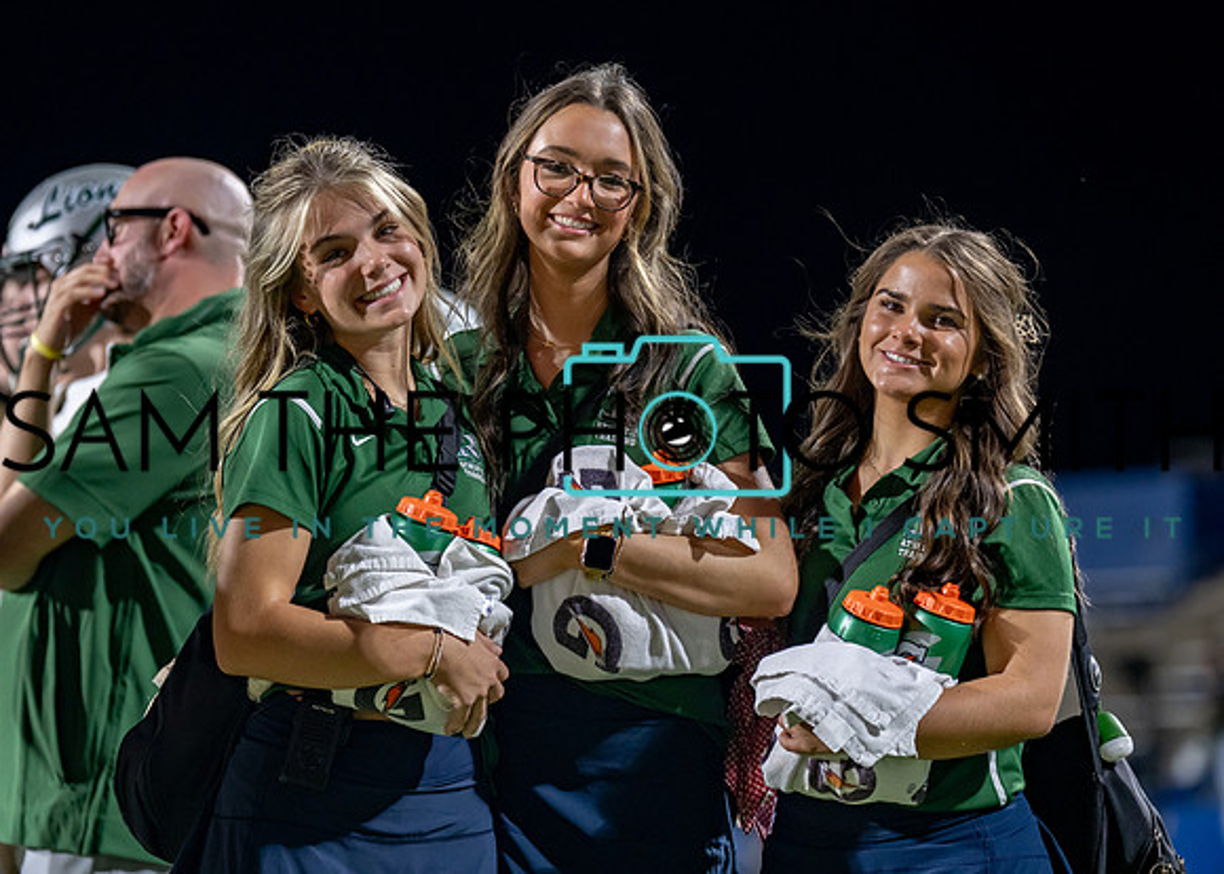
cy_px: 429
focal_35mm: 200
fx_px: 6966
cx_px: 620
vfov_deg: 7.2
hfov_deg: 10.0
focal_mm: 139
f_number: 2.8
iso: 1250
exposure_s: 1/400
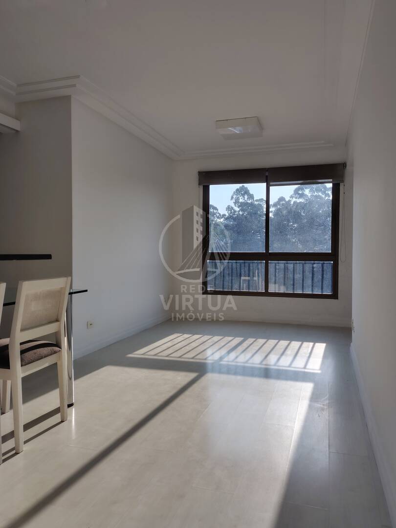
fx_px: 381
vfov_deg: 69.4
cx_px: 198
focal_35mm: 25
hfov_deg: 54.9
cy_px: 264
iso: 144
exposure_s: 1/1761
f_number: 1.7
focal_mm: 4.71
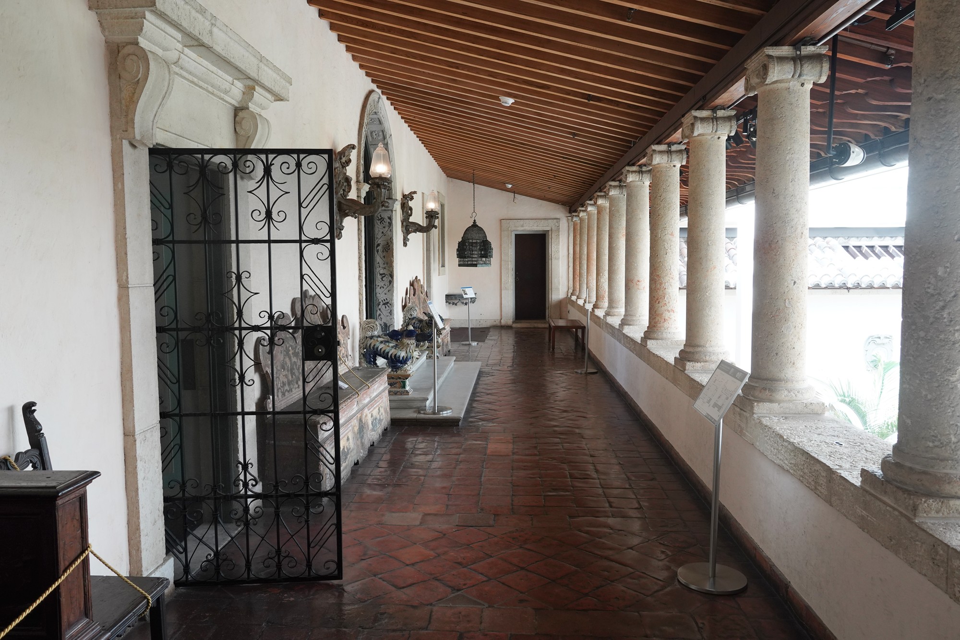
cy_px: 320
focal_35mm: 28
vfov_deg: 46.4
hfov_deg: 65.5
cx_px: 480
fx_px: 747
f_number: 8
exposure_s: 1/80
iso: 1000
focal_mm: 28
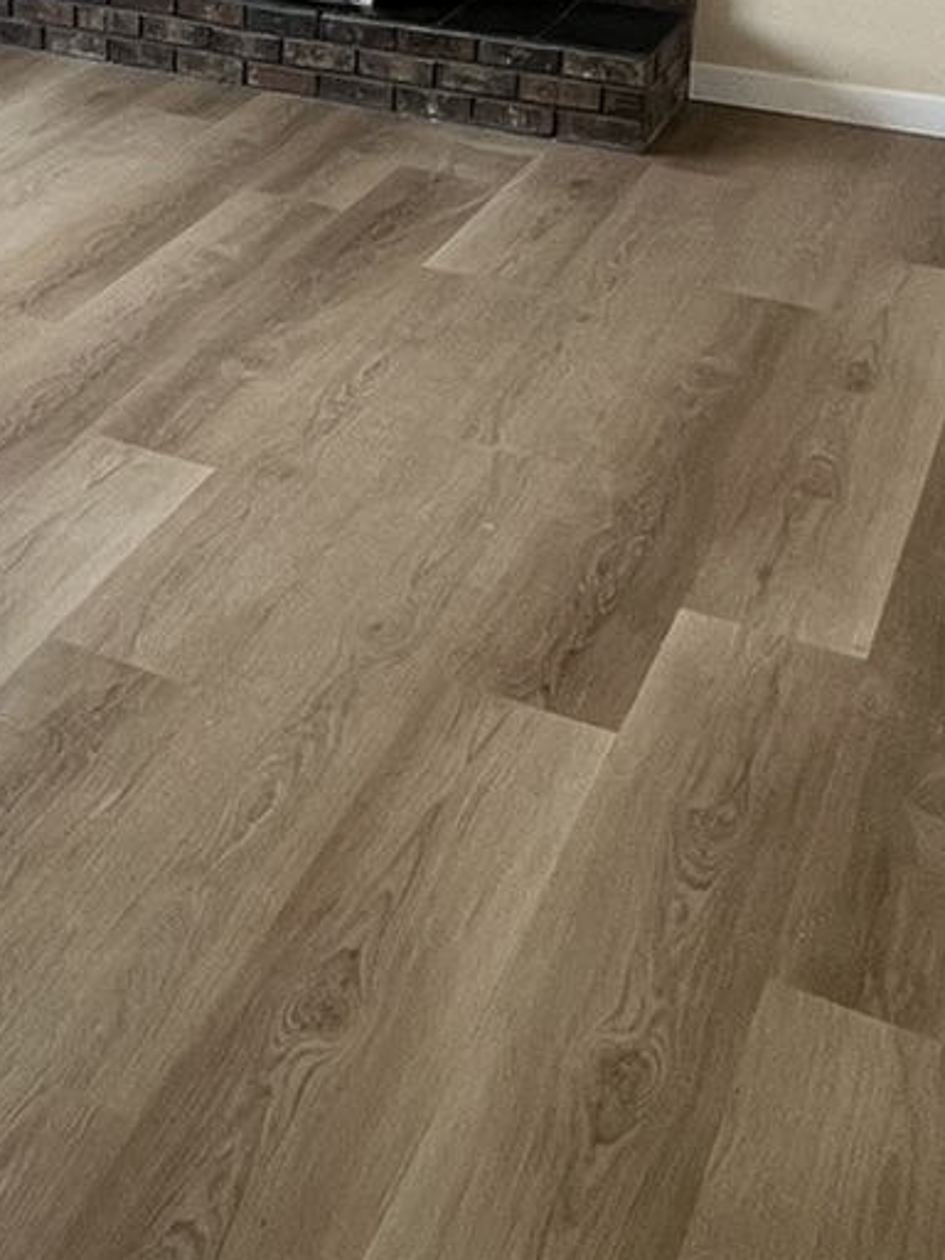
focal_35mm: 52
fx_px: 1893
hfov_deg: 25.9
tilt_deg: -15.2
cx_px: -94
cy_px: -15
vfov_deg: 33.5
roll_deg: +0.7
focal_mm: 1.57
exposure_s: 1/120
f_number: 1.8
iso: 200
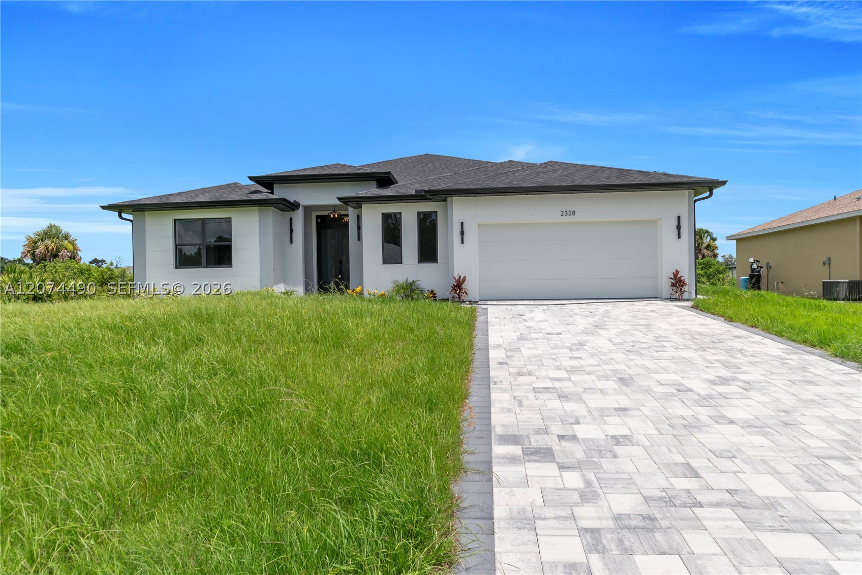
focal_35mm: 21
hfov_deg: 81.2
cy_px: 288
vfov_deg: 59.5
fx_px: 503
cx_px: 431
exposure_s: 1/400
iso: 100
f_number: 8
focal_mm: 14
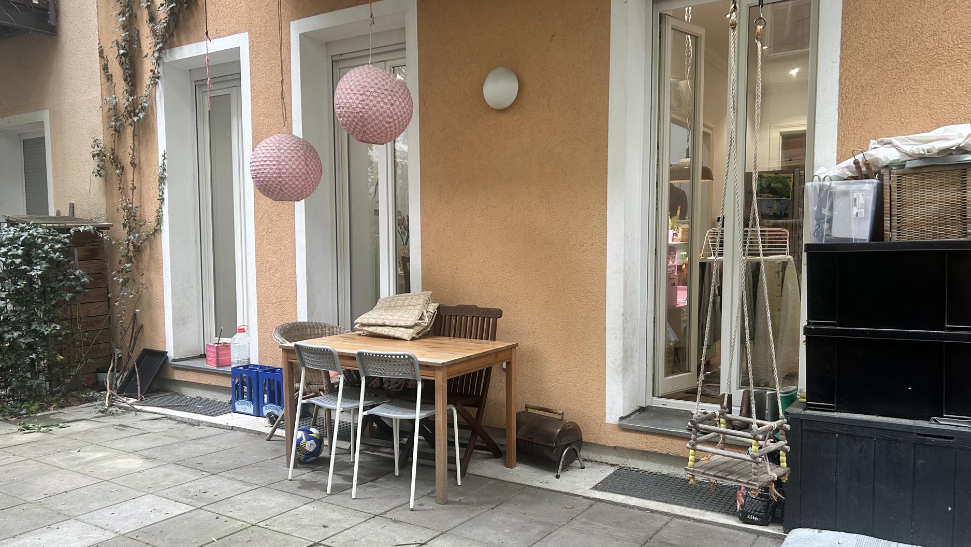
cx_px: 487
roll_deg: -0.1
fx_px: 747
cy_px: 298
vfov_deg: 40.2
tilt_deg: -4.6
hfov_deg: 66.1
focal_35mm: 29
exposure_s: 1/96
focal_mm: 5.7
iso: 125
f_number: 1.5
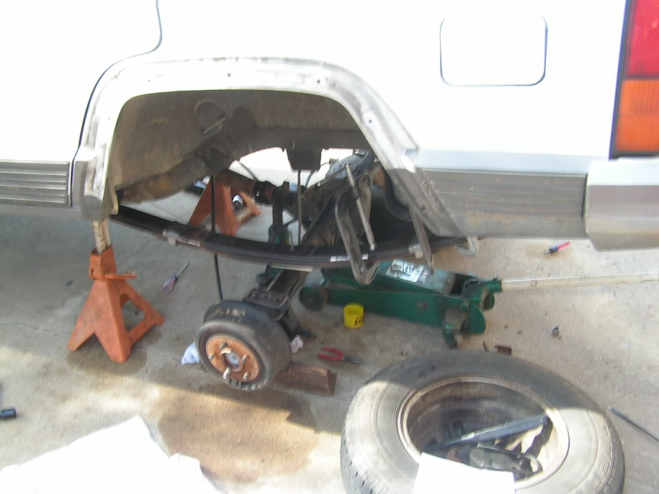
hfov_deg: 49.0
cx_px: 330
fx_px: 723
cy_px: 247
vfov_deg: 37.7
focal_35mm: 38
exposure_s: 1/30
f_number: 4
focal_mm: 6.3
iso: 50
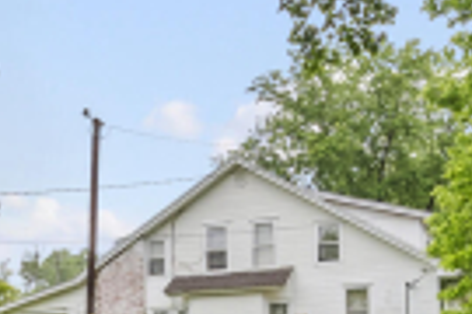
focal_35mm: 89
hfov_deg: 22.3
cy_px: 457
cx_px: 44
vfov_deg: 14.4
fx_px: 1167
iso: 400
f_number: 11
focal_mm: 16
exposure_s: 1/100
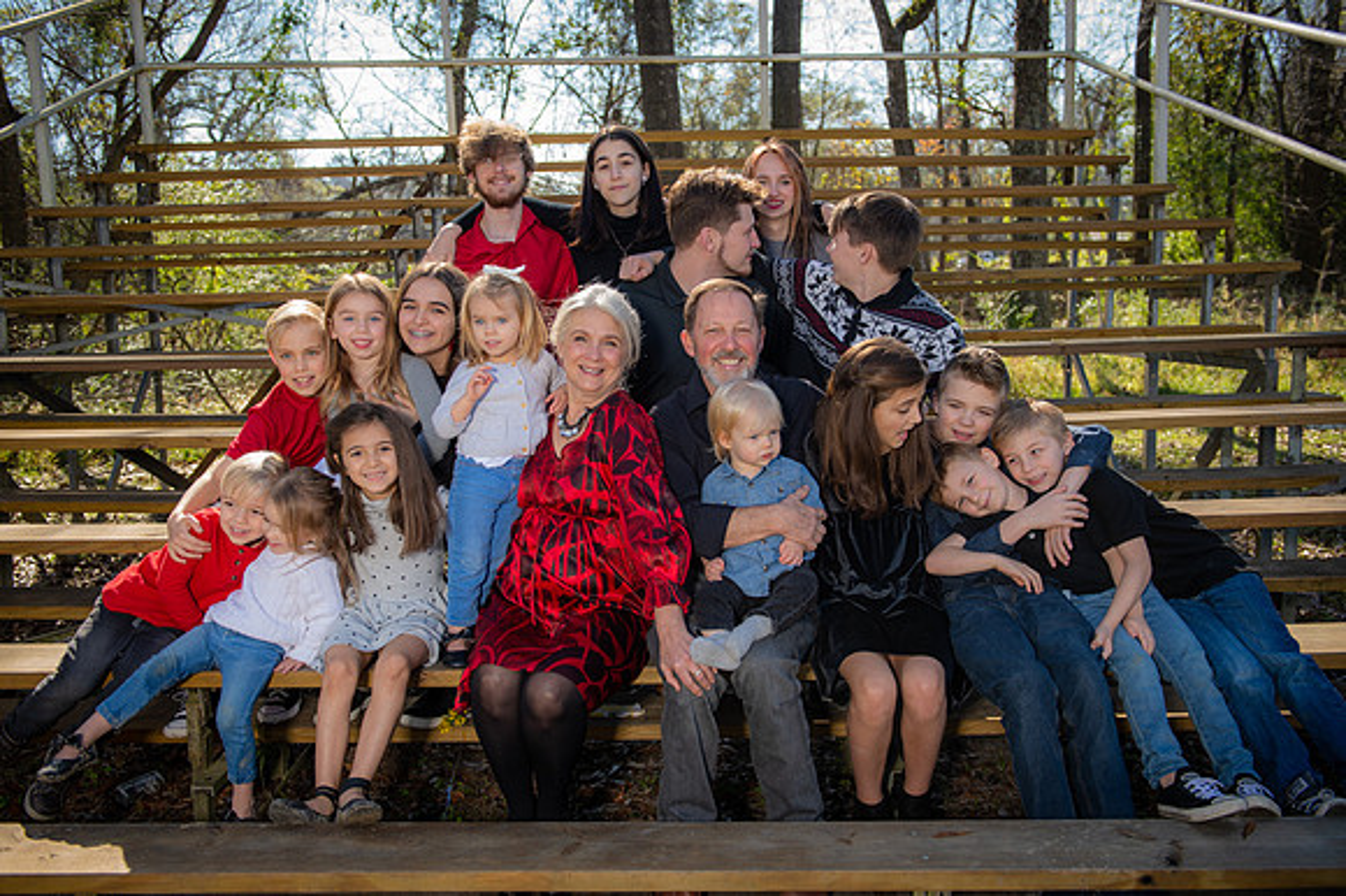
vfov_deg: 39.7
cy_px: 448
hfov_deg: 56.9
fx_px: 1241
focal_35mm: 33
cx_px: 673
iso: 50
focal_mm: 32
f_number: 4
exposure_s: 1/250
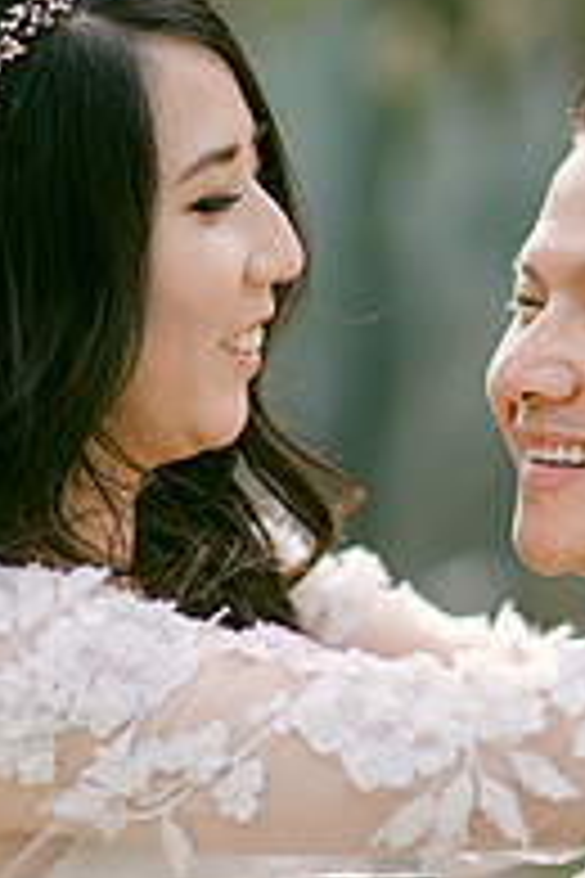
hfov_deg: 7.0
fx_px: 4777
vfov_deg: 10.5
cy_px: 545
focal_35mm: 196
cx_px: 369
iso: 100
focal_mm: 85
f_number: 2
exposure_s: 1/2000
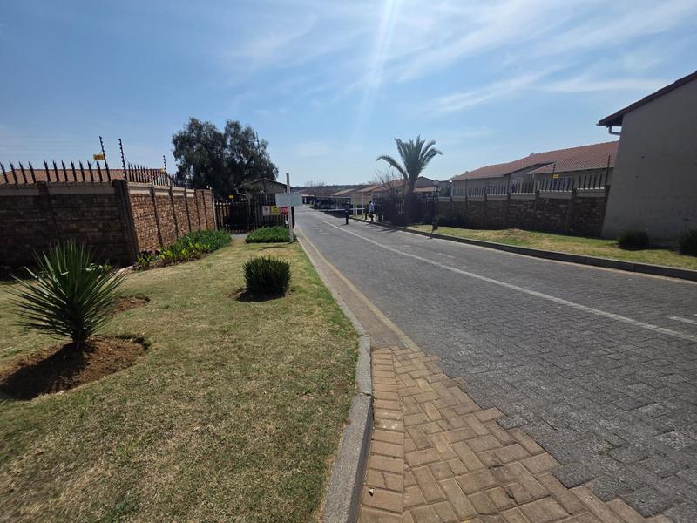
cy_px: 262
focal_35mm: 13
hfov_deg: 106.2
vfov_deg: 89.9
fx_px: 262
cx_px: 348
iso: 40
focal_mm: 2.2
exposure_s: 1/3608
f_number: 1.9
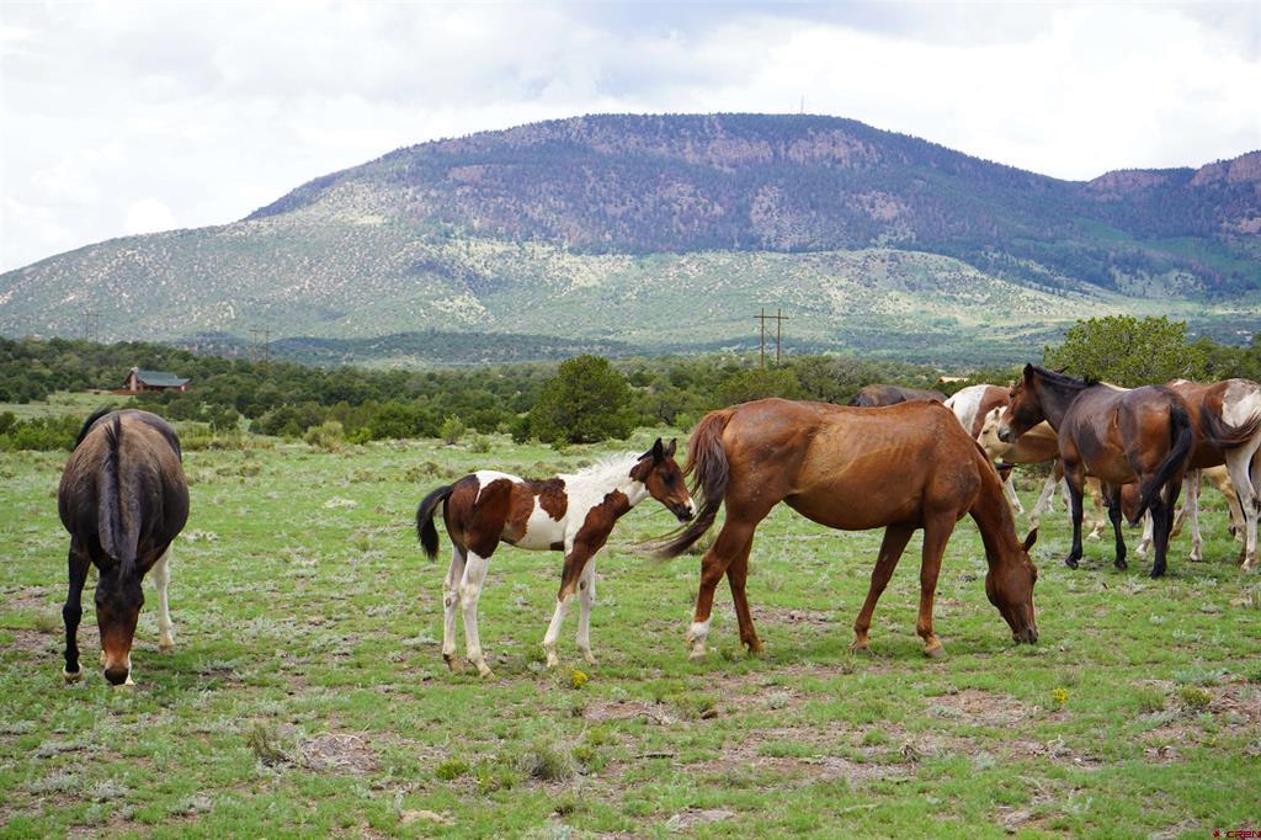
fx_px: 2451
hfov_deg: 28.9
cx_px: 630
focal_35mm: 70
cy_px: 420
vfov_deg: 19.4
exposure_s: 1/125
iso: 100
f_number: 9
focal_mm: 70
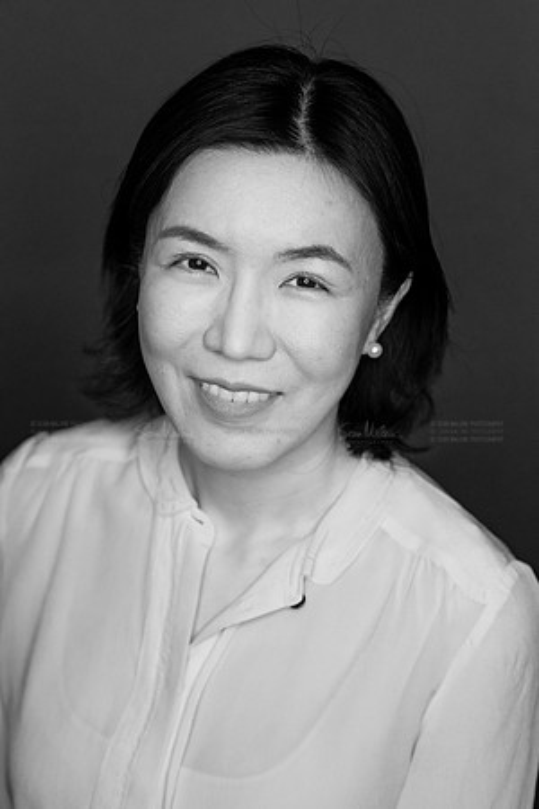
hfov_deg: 16.1
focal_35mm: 85
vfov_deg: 23.9
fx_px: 1909
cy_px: 404
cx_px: 270
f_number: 3.5
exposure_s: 1/640
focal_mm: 85
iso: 2000
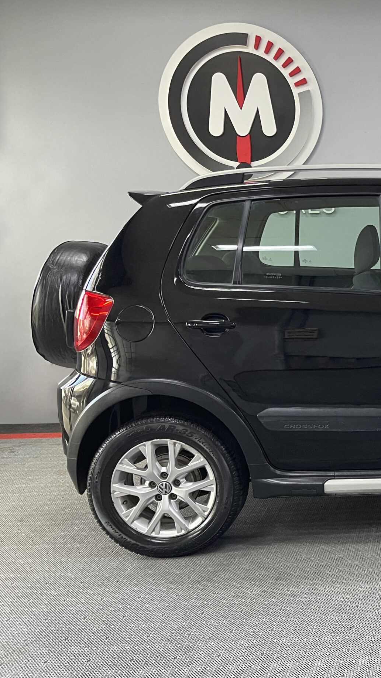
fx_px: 683
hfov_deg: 27.2
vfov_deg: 52.8
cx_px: 466
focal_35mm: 38
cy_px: 334
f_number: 1.6
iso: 400
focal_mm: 5.1
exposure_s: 1/60
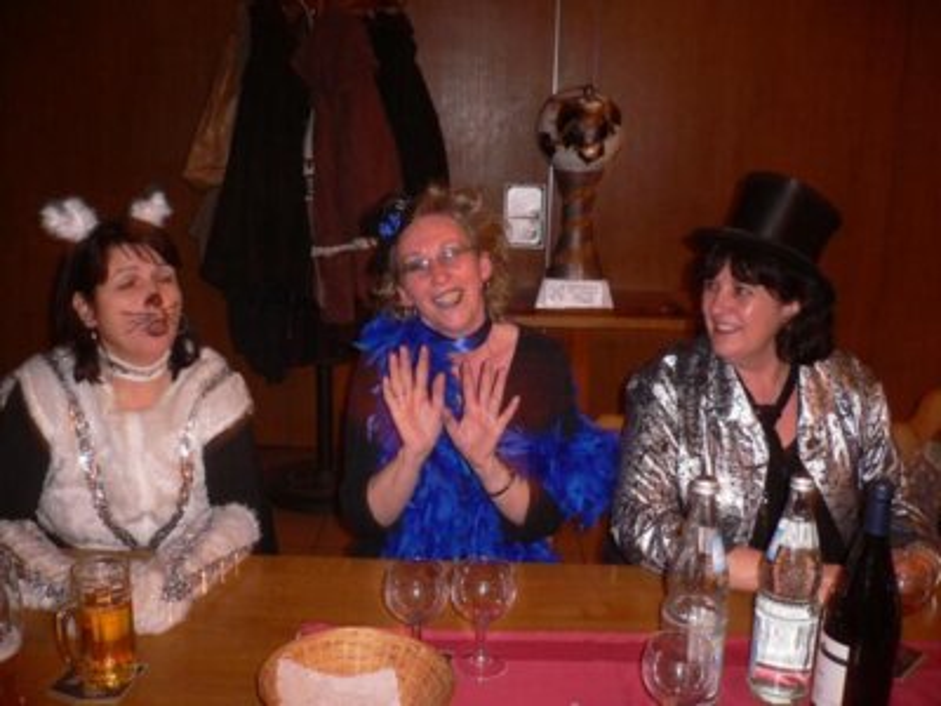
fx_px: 951
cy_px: 353
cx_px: 470
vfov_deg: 40.7
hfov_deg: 52.6
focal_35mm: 35
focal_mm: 5.8
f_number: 2.8
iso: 100
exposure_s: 1/8
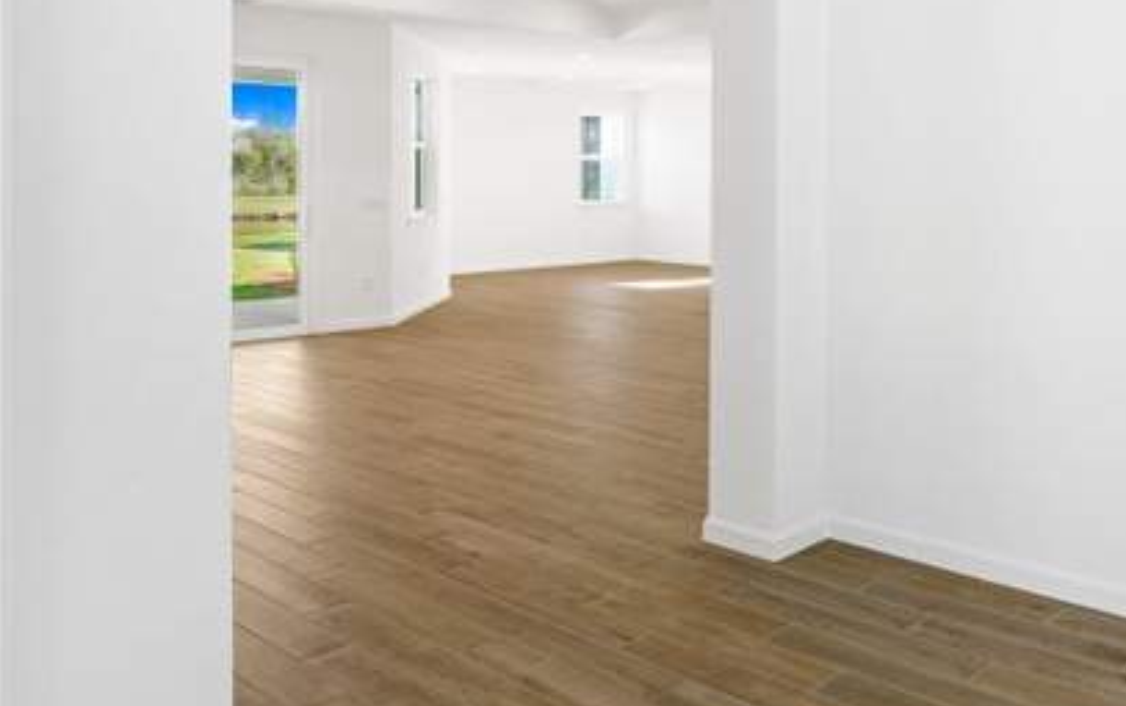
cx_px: 794
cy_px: 188
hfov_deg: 54.9
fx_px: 1044
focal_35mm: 34
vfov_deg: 36.6
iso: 500
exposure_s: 1/25
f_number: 9
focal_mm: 17
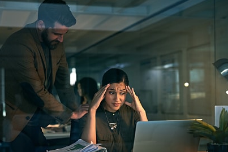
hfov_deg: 31.8
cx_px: 97
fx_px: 399
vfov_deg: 21.5
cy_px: 94
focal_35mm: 63
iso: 400
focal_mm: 50
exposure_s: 1/160
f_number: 2
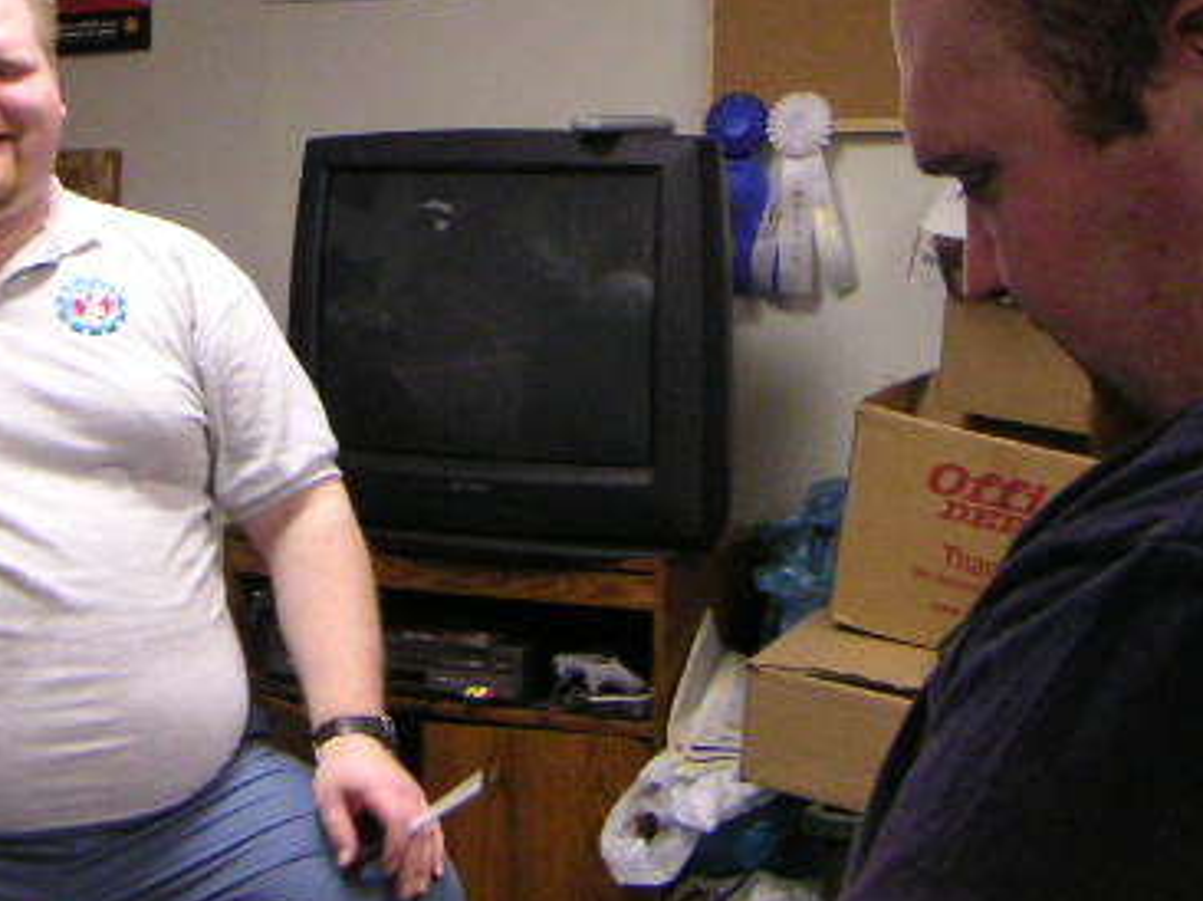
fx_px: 2431
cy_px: 204
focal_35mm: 70
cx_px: 444
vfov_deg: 20.8
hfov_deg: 27.7
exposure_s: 1/90
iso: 400
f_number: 2.9
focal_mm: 5.3
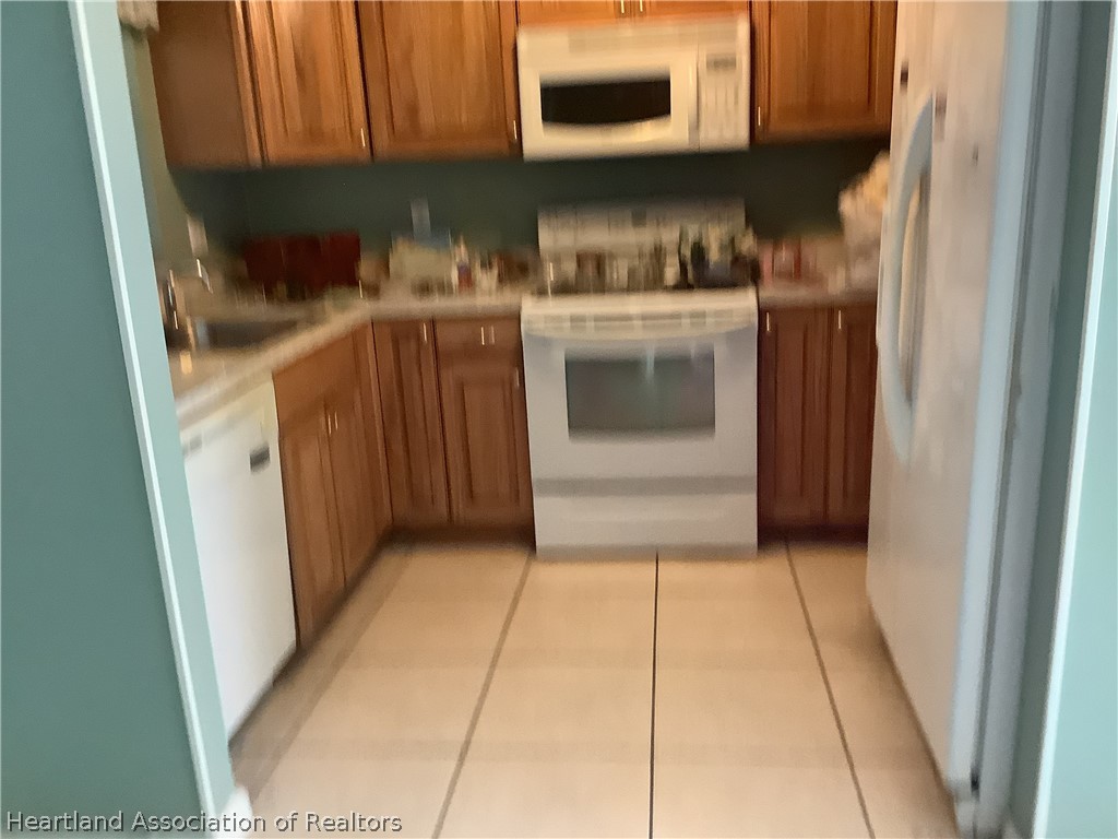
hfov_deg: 58.4
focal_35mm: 31
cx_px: 559
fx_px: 1001
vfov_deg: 45.4
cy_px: 420
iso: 320
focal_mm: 3.3
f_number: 2.4
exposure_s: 1/40
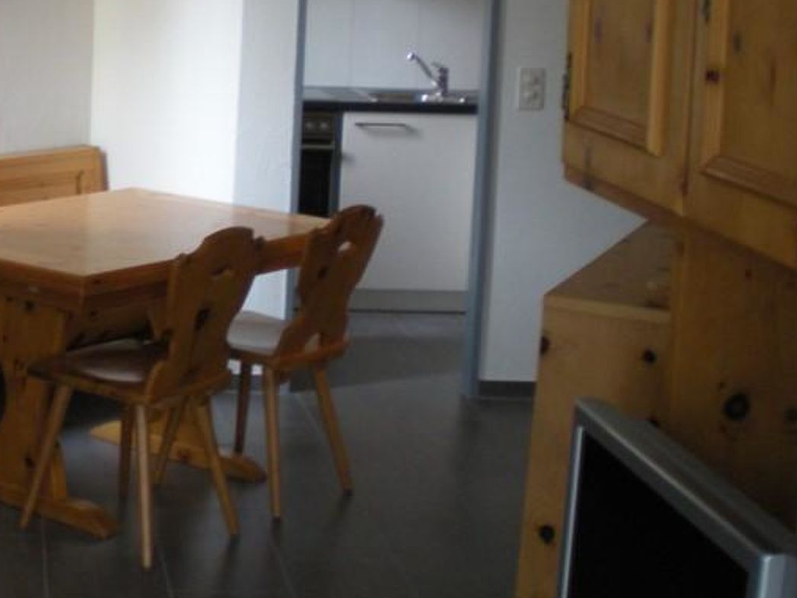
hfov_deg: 25.0
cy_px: 154
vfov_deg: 19.5
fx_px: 1726
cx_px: 35
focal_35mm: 75
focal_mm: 6.3
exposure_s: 1/24.4
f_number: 3.1
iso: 200
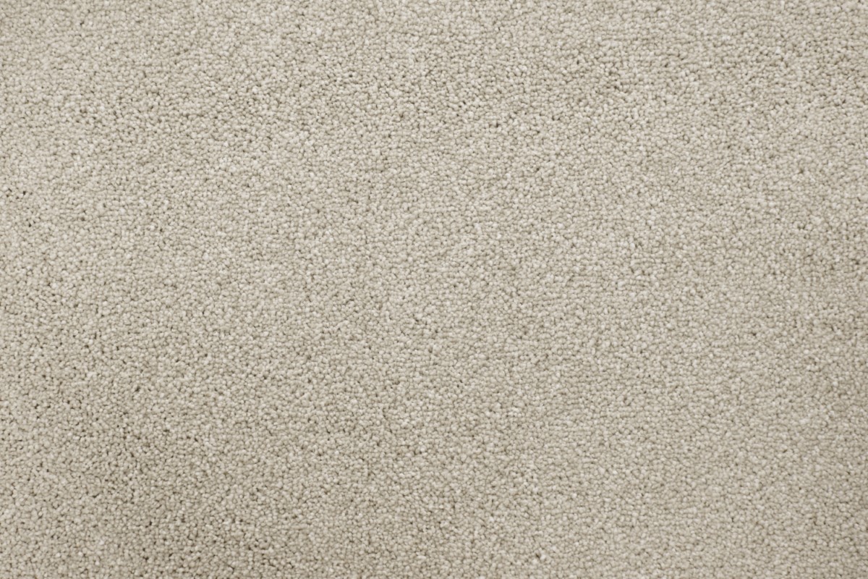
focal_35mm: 129
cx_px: 434
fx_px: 3110
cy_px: 290
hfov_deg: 15.9
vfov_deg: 10.6
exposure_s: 1/125
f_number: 4.8
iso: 1250
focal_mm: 86
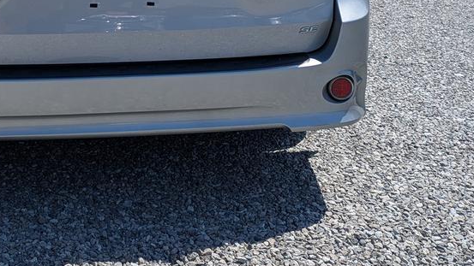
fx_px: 792
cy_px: -60
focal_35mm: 63
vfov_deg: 18.1
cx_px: 124
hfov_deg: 32.7
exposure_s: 1/1821
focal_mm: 5.43
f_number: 1.89
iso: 41
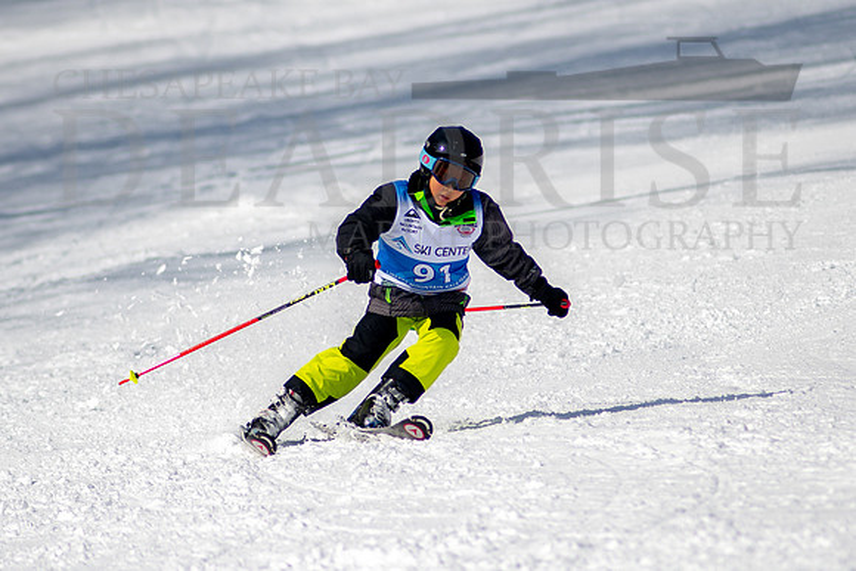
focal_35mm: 743
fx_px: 17674
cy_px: 251
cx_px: 407
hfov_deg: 2.8
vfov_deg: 1.9
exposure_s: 1/6400
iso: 100
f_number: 2.8
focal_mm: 300
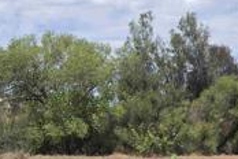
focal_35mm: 88
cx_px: 127
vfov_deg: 14.0
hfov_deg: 23.1
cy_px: 277
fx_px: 582
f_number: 1.4
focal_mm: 6.5
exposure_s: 1/7058
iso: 64
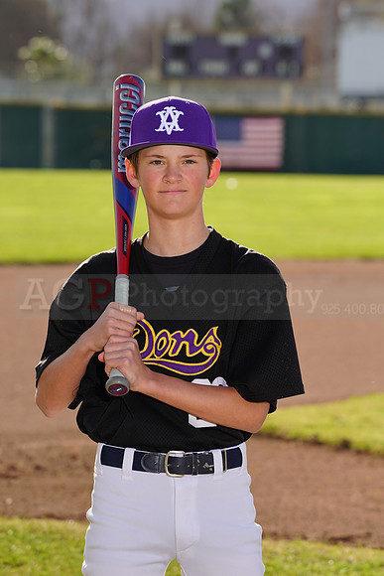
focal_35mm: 224
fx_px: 3582
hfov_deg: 6.1
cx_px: 192
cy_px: 288
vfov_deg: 9.2
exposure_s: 1/200
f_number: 9
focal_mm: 224
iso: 100
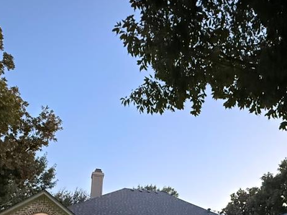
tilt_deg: +18.9
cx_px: 157
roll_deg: -1.1
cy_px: 196
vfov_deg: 41.6
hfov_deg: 58.2
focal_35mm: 31
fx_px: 257
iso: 1600
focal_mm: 2.22
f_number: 2.2
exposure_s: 1/30
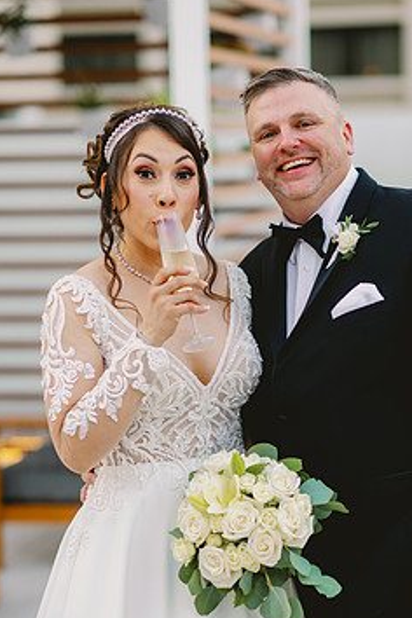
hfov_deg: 12.7
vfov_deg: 18.9
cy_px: 386
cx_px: 255
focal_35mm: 108
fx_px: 1854
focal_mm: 85
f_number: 2
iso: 640
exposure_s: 1/250
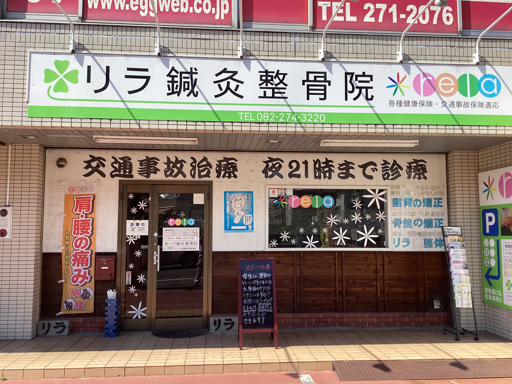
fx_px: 459
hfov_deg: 58.4
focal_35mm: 31
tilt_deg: +5.0
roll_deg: +0.2
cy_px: 192
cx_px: 256
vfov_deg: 45.4
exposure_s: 1/936
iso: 25
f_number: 2.4
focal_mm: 3.3
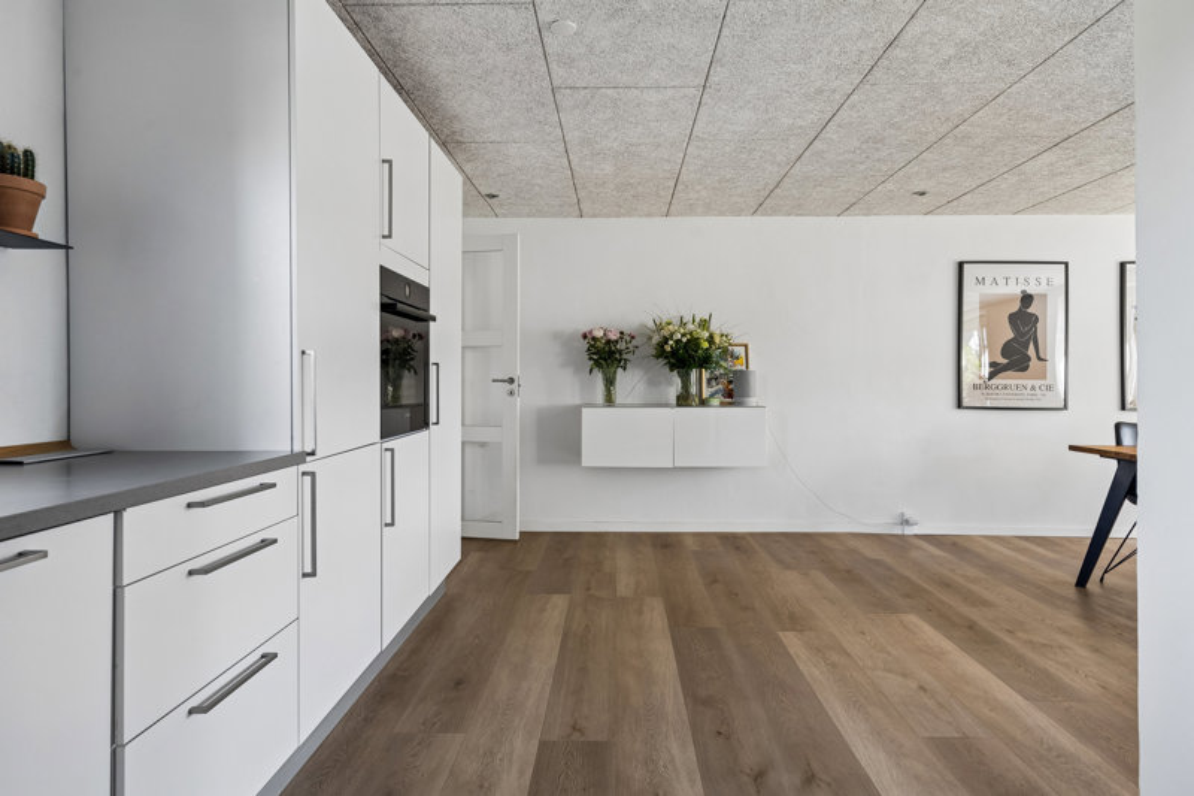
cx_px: 597
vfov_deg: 61.9
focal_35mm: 20
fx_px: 663
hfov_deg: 84.0
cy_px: 398
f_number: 7.1
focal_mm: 20
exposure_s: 1/100
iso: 400
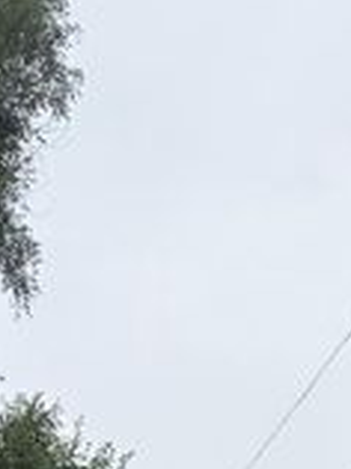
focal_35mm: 110
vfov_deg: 15.2
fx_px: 1491
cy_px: 880
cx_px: 15
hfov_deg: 13.3
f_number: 1.6
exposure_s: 1/1311
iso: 50
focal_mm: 5.96
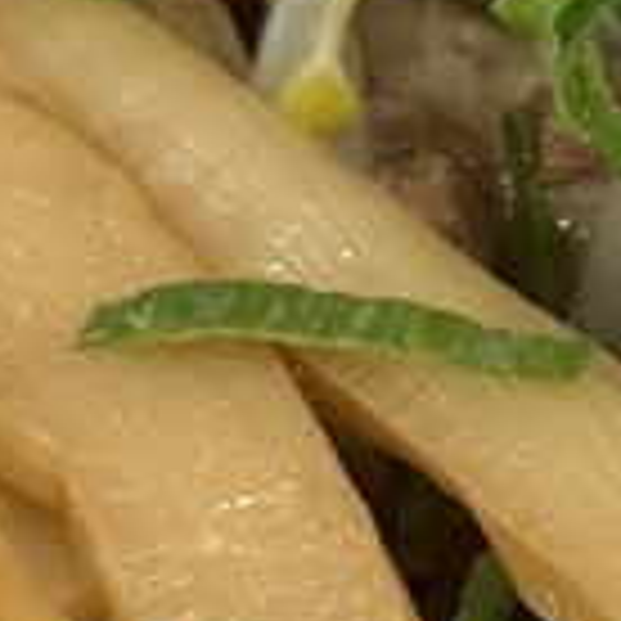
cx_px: 950
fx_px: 3755
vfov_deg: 9.5
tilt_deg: -58.6
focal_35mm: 185
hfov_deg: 9.2
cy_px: 266
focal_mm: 6.76
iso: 200
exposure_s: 1/50
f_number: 1.78
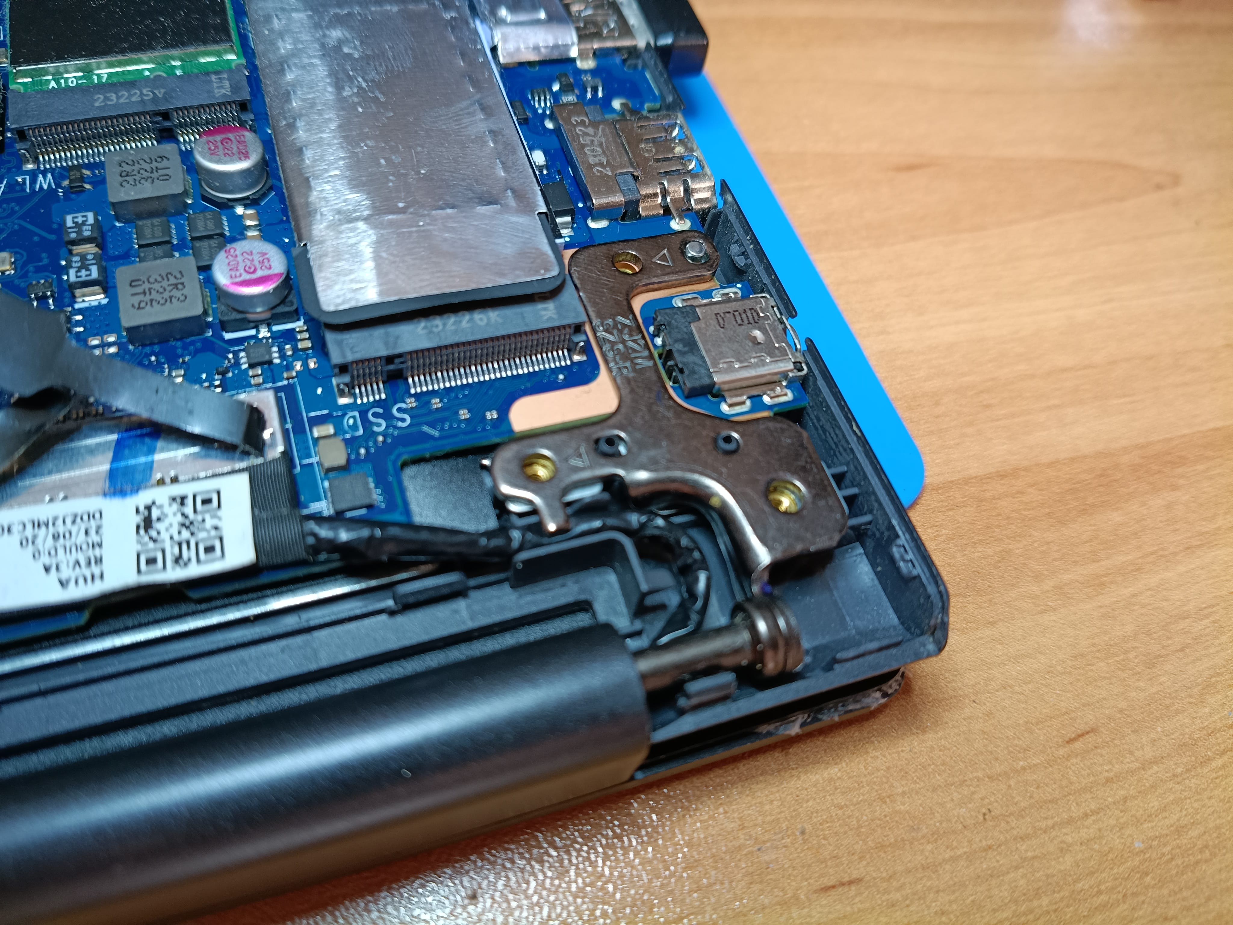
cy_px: 462
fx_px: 926
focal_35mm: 26
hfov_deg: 67.3
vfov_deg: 53.1
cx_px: 616
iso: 413
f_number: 1.8
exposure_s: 1/100
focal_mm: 4.81
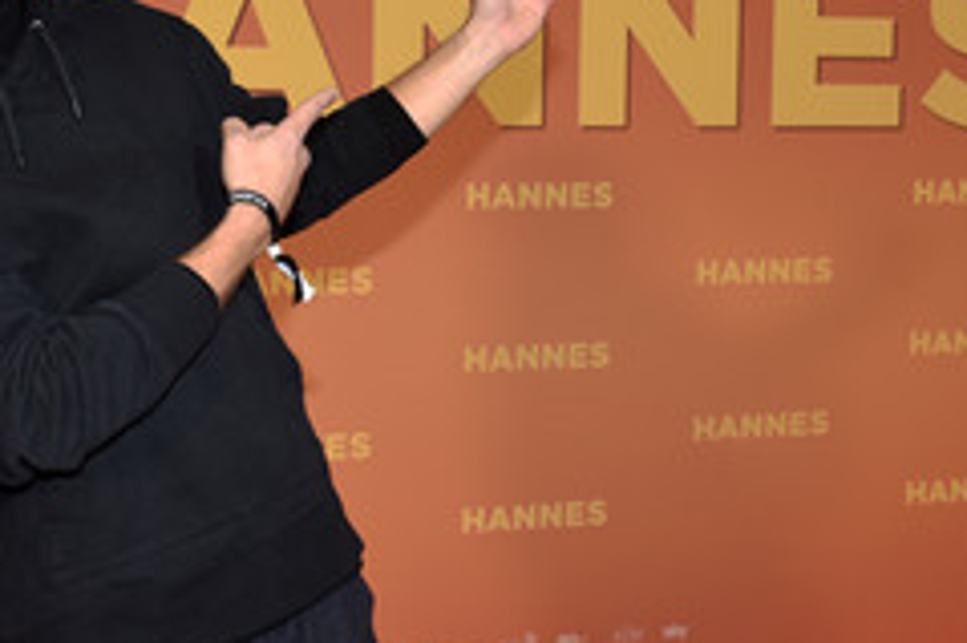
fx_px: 1772
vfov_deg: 20.5
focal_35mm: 66
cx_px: 322
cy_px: 235
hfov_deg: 30.3
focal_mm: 35
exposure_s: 1/80
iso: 1000
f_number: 6.3
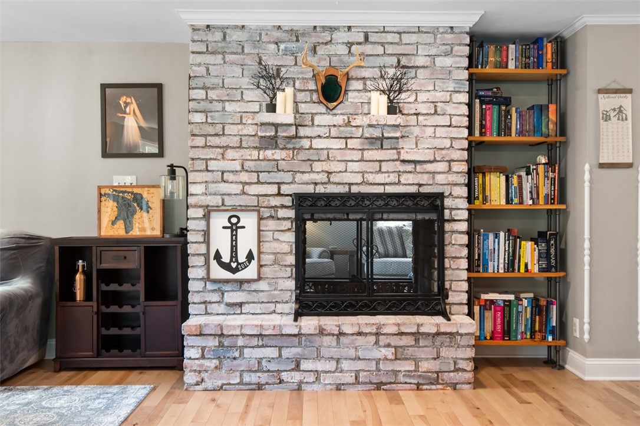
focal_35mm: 33
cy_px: 213
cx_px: 320
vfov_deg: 40.0
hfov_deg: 57.2
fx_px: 587
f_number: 8
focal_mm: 22
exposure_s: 1.3
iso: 400
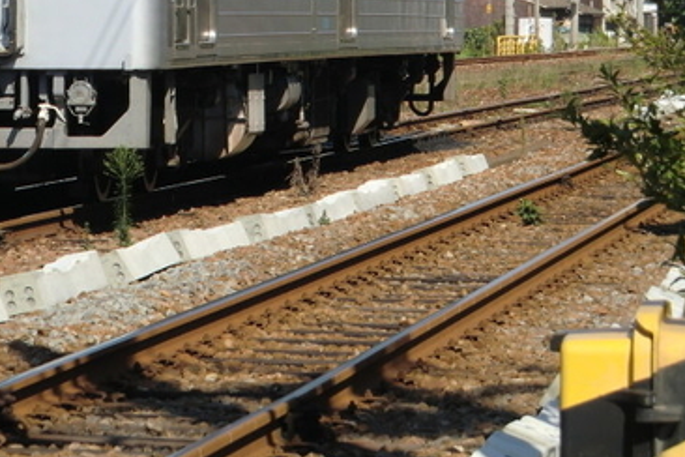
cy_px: -66
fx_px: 4547
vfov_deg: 5.7
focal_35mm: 239
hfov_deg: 8.6
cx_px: 105
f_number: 5
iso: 64
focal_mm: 18.8
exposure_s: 1/400
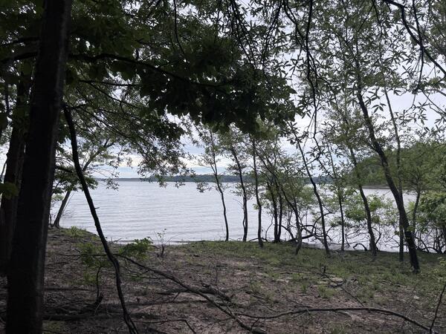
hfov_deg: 71.6
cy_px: 167
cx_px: 223
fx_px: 309
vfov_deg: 56.8
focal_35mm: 24
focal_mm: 6.76
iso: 50
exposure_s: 1/123
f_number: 1.78
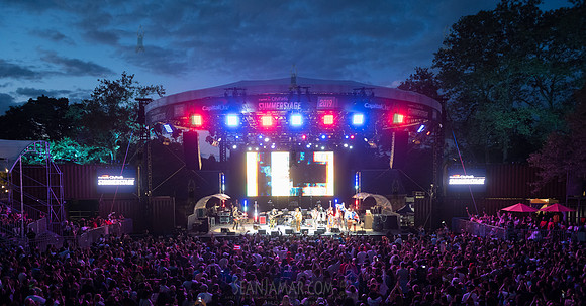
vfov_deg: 42.4
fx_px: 391
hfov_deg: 73.7
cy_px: 196
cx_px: 293
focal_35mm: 26
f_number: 3.2
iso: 3200
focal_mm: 24
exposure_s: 1/125
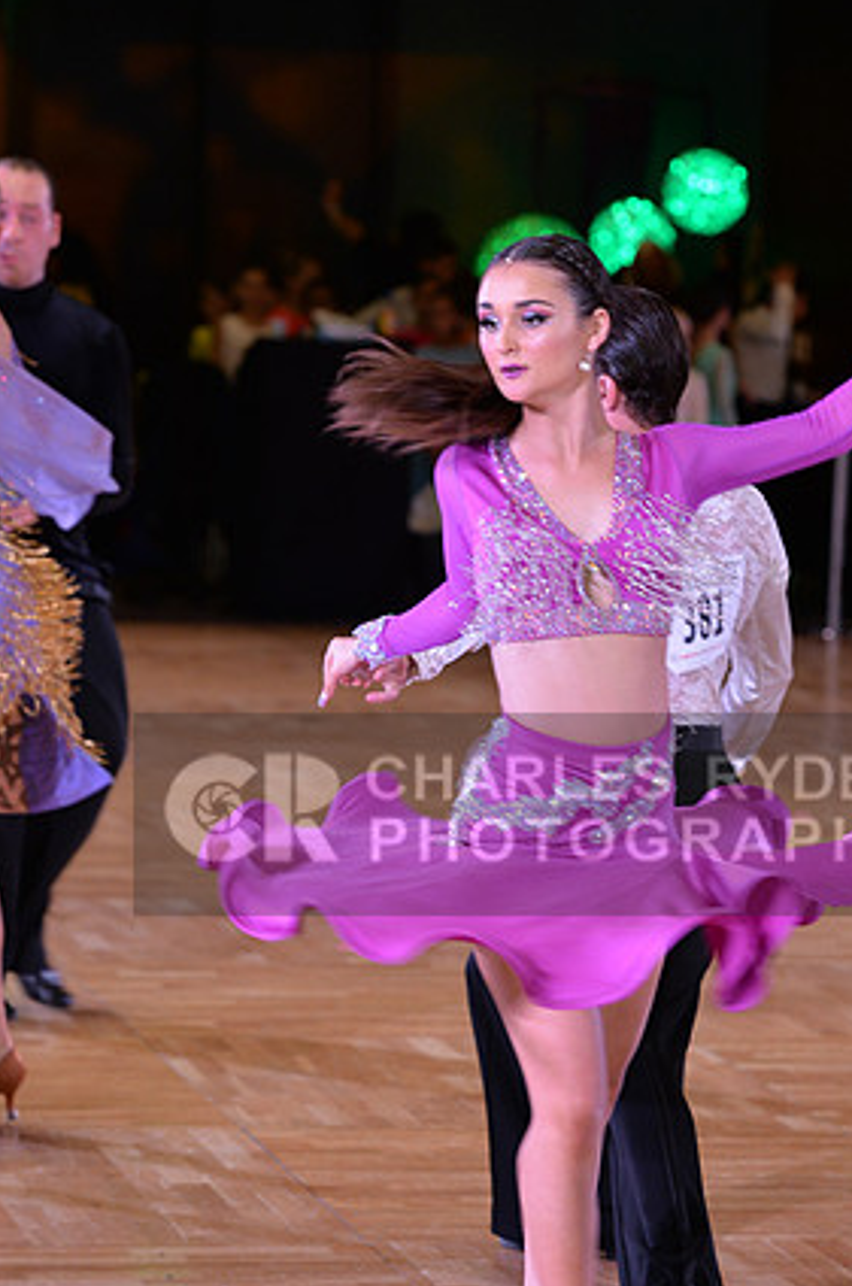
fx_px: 5952
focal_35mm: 167
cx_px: 553
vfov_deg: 12.3
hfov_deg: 8.2
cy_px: 816
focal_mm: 122
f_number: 4.5
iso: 1600
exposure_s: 1/200
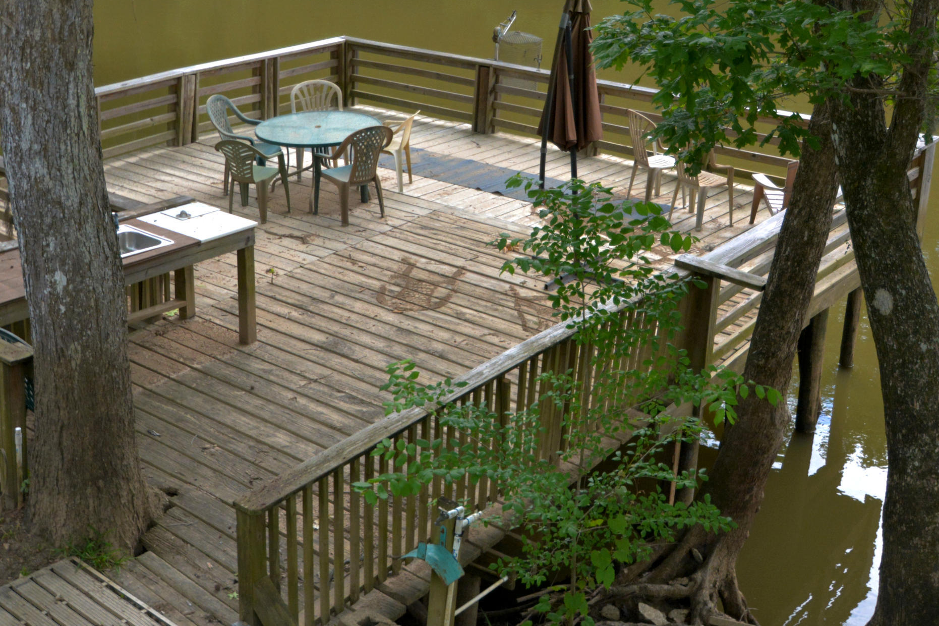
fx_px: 1513
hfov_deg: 34.5
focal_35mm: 58
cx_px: 466
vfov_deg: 23.2
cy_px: 170
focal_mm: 24
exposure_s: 1/50
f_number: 29
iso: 100
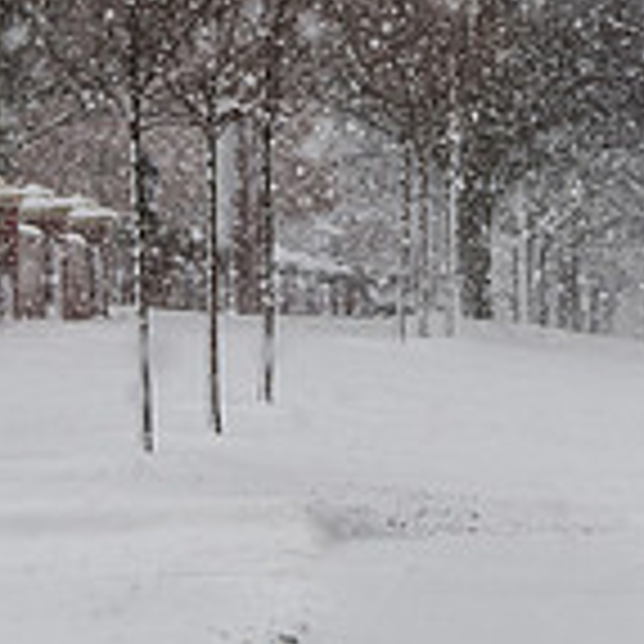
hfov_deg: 4.2
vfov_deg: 4.2
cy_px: -124
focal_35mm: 420
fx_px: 8840
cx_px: 248
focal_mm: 122
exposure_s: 1/640
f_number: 7.1
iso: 640
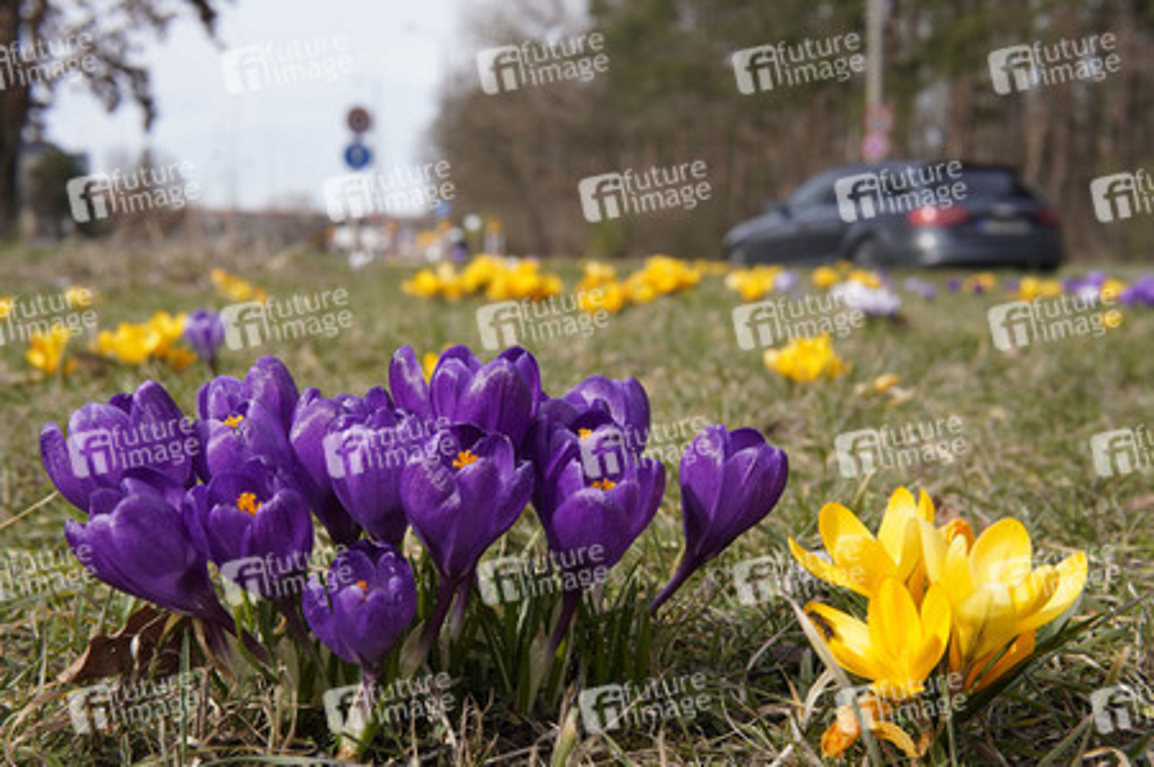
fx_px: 1441
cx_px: 577
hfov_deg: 43.6
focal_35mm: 45
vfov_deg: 29.8
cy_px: 384
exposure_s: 1/200
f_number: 7.1
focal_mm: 30
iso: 100
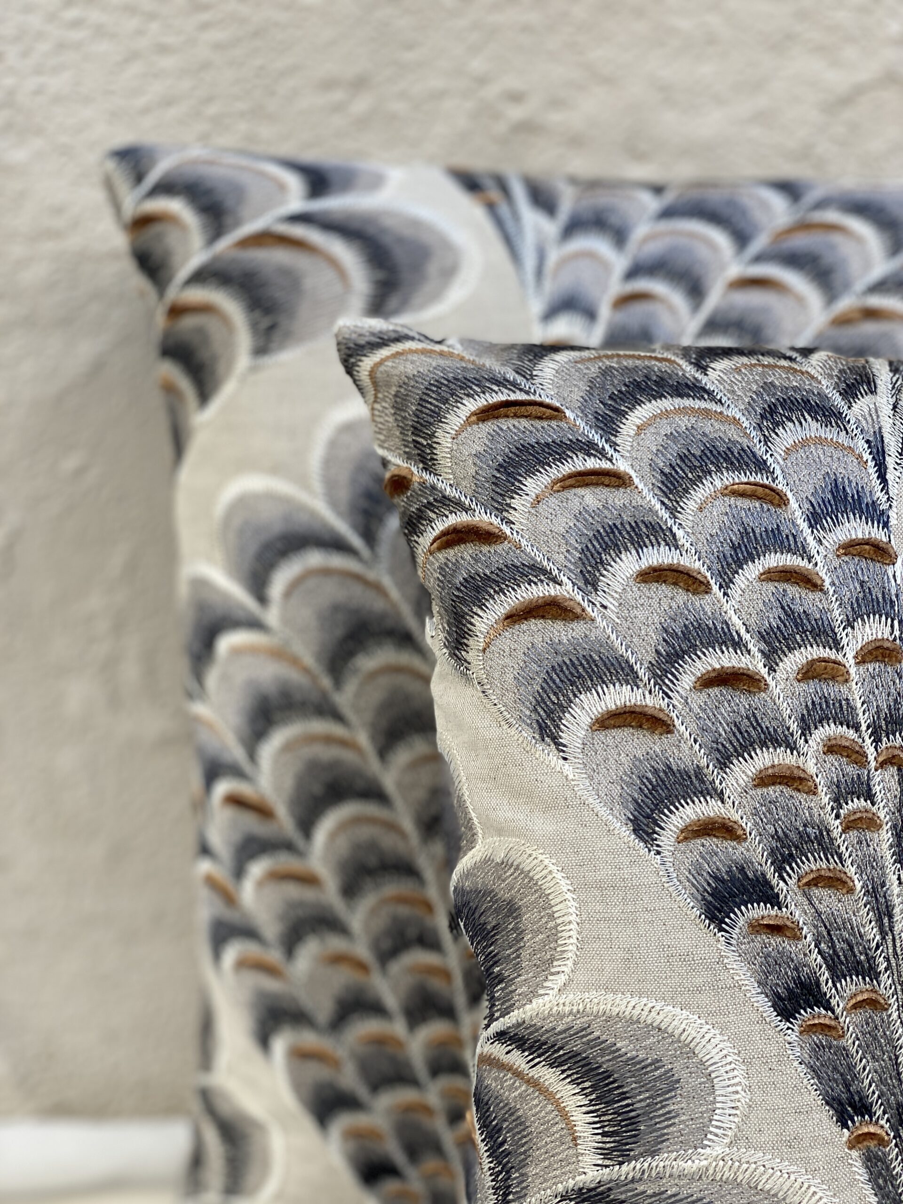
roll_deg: +0.1
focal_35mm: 52
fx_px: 1809
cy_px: 602
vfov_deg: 36.8
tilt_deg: -20.1
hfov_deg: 28.0
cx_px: 452
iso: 20
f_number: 2
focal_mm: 6
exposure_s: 1/197
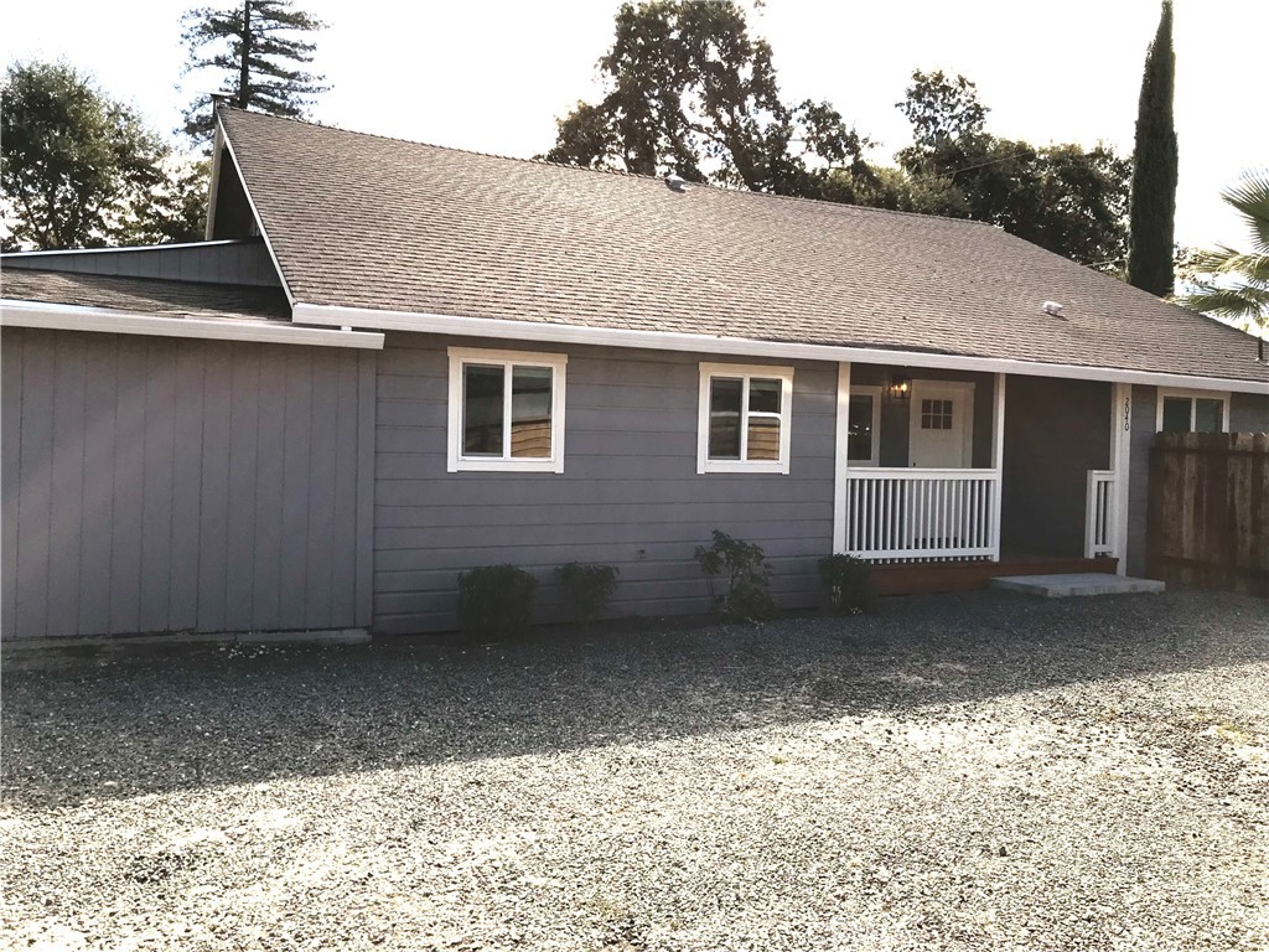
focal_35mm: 28
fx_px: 1026
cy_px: 476
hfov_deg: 63.4
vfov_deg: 49.7
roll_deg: -0.8
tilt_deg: -0.5
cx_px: 634
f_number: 1.8
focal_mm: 3.99
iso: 20
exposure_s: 1/2083
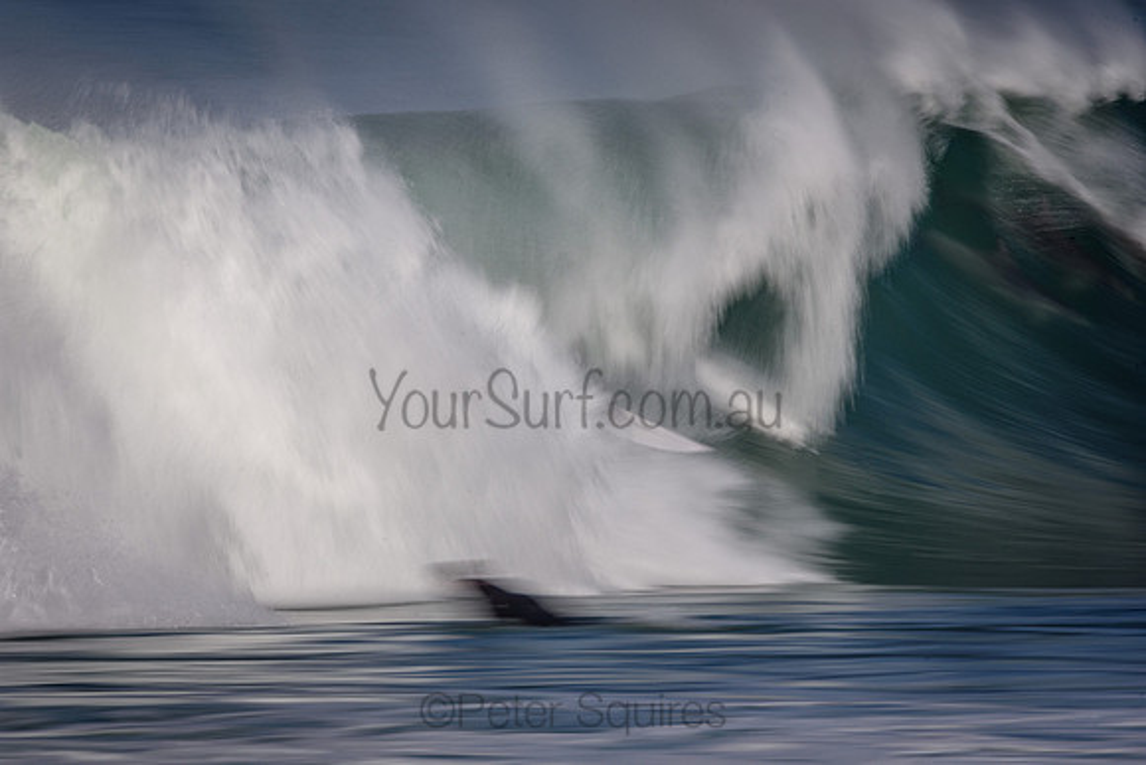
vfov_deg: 1.8
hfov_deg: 2.7
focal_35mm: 750
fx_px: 23879
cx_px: 573
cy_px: 382
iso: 100
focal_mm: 500
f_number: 29
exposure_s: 1/20
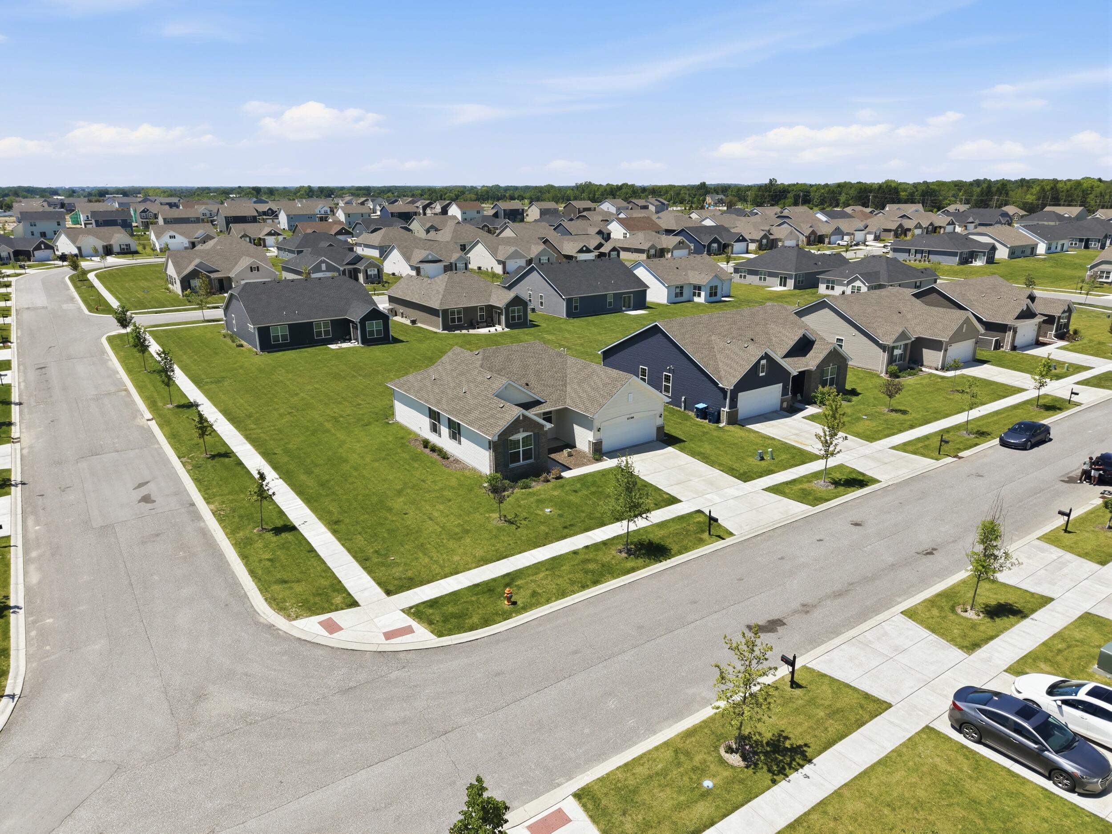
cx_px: 556
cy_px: 417
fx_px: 771
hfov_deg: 71.6
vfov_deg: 56.8
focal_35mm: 24
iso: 170
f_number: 1.8
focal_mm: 8.7
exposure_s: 1/6000
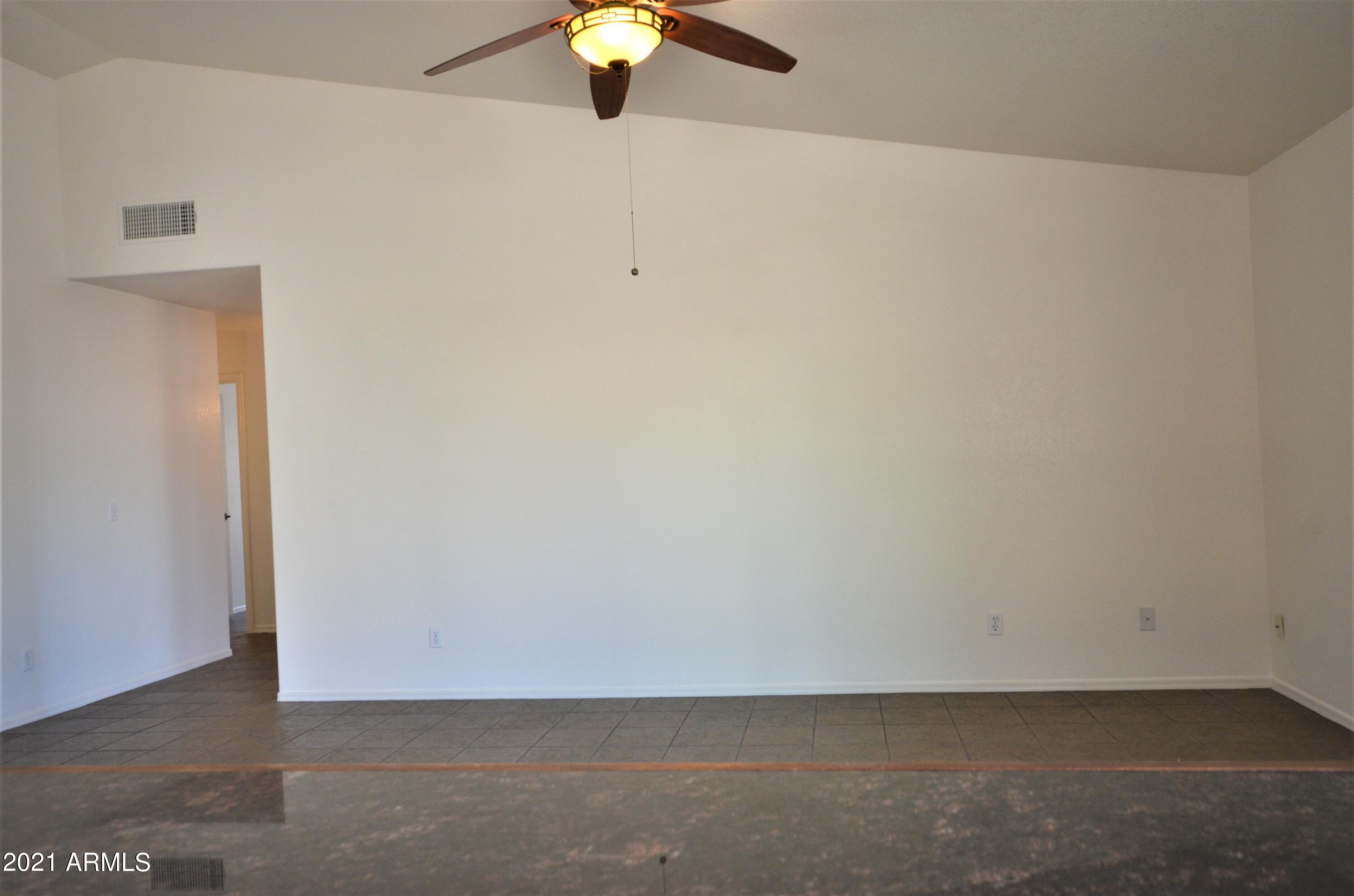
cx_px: 677
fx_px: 957
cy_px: 448
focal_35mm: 26
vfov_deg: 50.2
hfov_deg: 70.5
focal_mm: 17
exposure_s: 1/60
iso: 450
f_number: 5.3
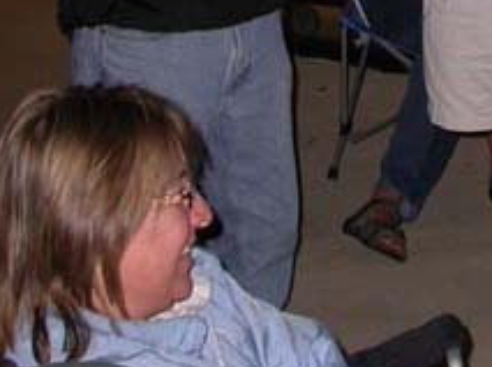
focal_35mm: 143
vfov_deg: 10.0
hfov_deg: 13.6
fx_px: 2029
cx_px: 515
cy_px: -182
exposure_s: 1/60
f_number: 2.6
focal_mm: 7.85
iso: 200
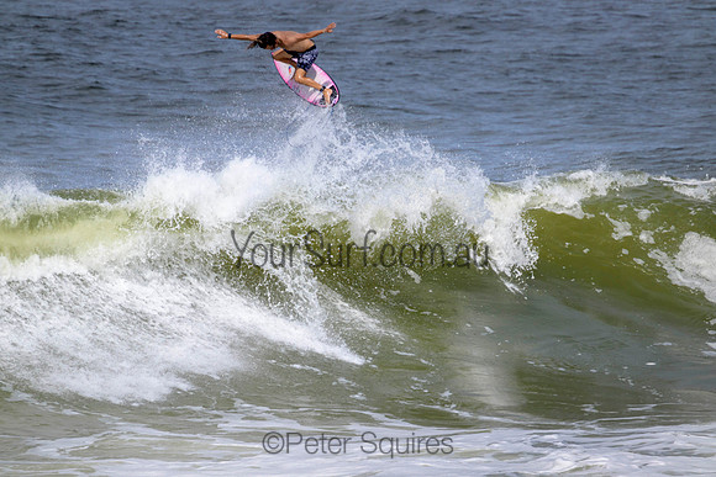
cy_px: 238
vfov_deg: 1.7
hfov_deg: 2.6
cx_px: 358
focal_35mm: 800
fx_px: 15914
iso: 560
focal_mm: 800
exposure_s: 1/2000
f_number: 11
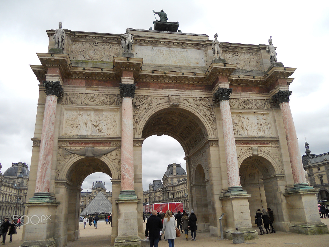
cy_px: 124
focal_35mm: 27
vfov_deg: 51.4
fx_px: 257
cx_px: 164
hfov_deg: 65.3
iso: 80
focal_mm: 4.9
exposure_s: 1/320
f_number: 3.2
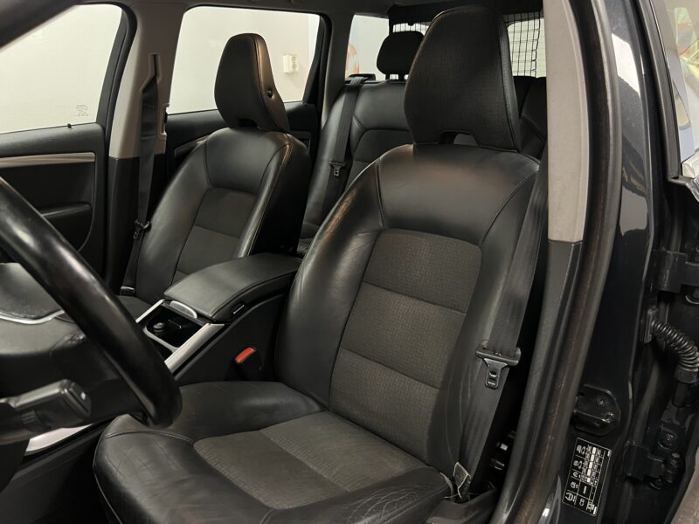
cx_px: 350
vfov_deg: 53.1
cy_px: 262
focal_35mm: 26
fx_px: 525
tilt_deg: -19.4
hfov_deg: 67.3
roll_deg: +0.7
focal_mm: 5.7
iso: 400
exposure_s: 1/50
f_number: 1.5
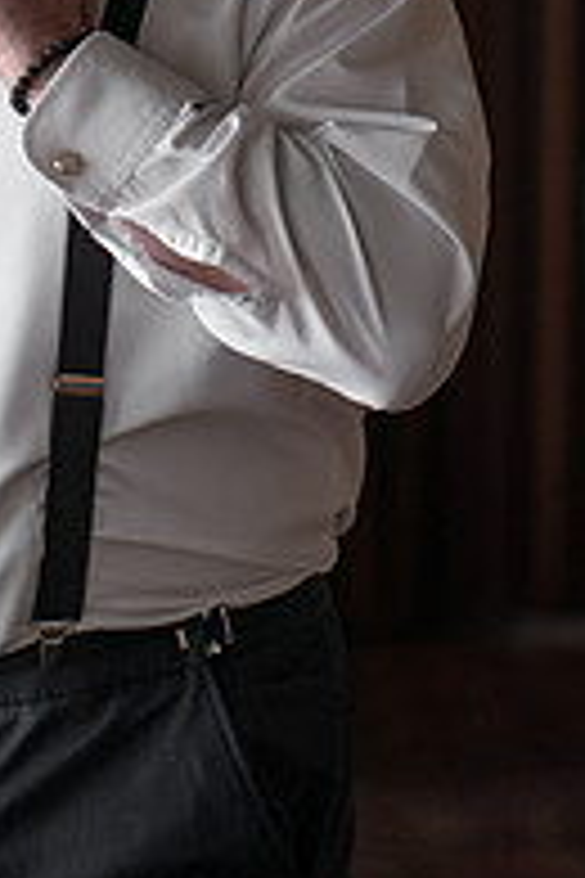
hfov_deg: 7.0
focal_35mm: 196
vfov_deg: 10.4
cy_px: 117
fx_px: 4777
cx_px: -14
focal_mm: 85
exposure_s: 1/250
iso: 200
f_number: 2.5
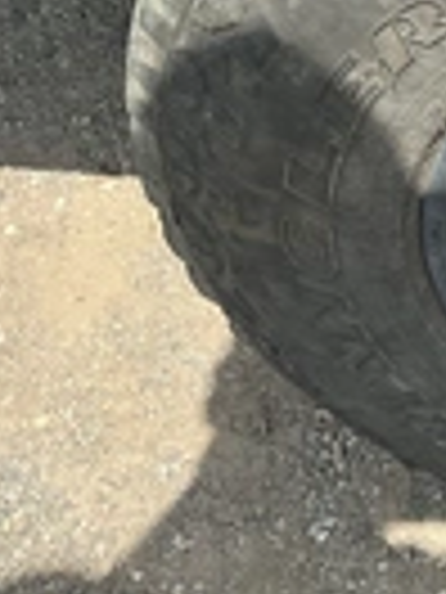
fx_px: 1460
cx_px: 856
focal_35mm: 85
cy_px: 58
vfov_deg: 22.5
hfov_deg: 14.7
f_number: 1.8
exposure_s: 1/792
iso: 25
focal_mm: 3
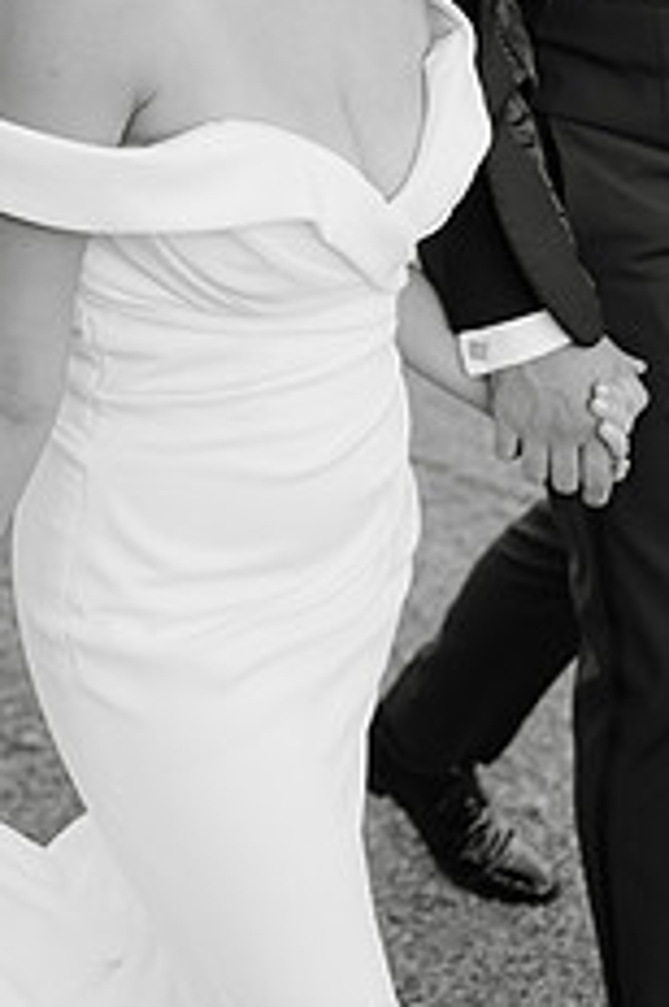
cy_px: 117
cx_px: 321
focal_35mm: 68
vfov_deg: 28.6
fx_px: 1901
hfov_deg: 20.0
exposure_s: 1/800
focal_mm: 35
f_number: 2.5
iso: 200
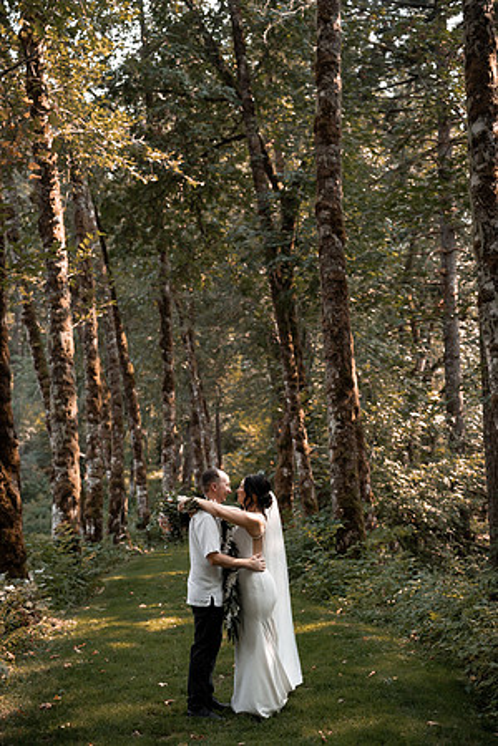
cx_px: 249
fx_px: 996
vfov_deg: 41.1
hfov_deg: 28.1
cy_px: 373
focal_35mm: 48
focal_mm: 48
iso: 320
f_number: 2.8
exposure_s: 1/800
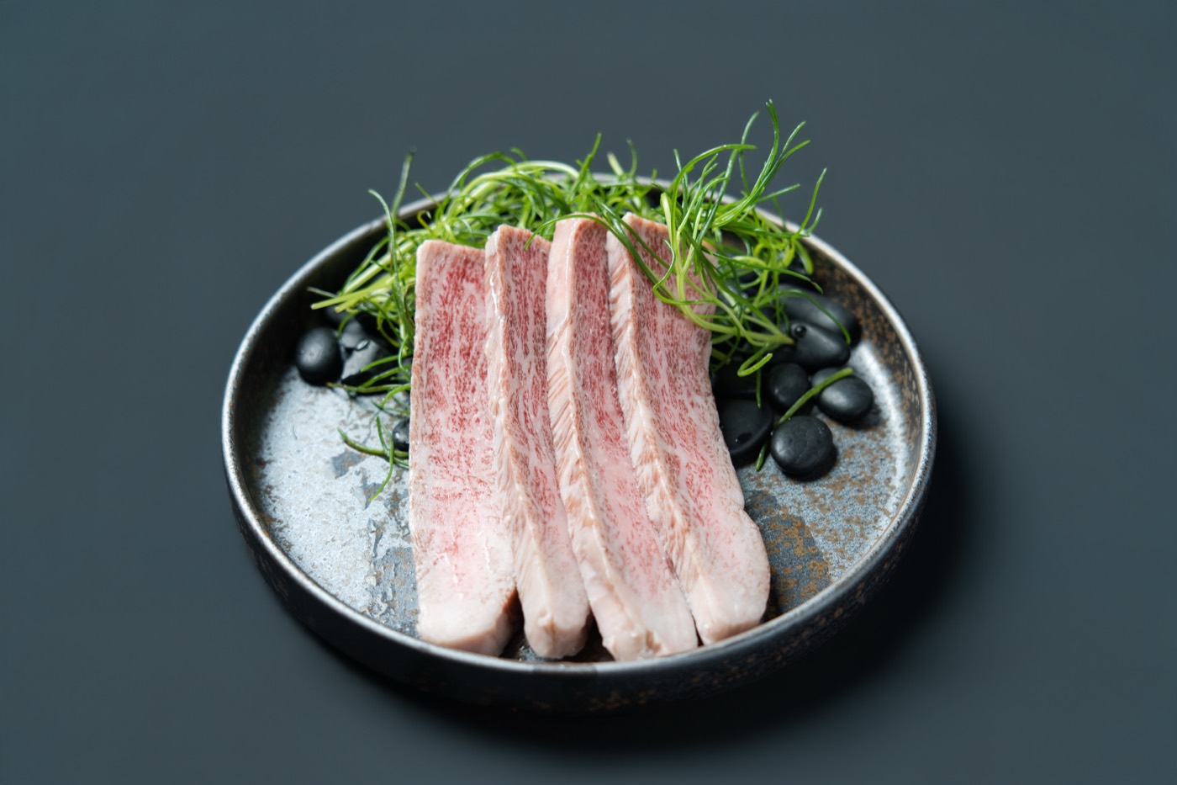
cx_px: 588
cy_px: 392
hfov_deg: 30.1
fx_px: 2190
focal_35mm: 67
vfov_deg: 20.3
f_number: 5
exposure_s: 1/100
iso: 250
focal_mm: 67
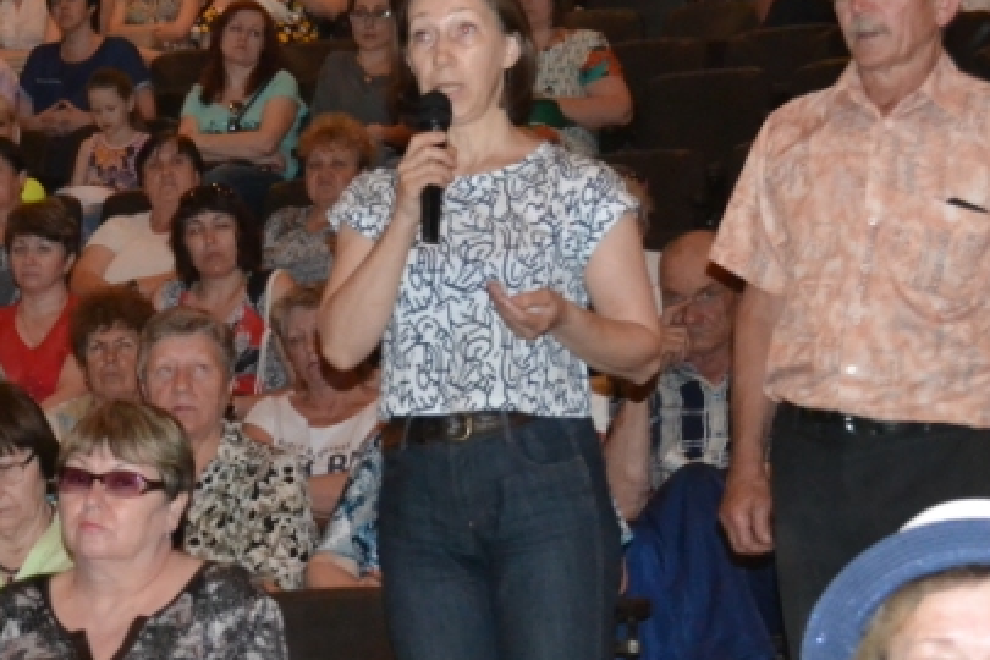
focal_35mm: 129
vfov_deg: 10.6
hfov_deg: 15.6
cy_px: 451
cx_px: 39
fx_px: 3547
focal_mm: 34
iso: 3200
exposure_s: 1/60
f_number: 5
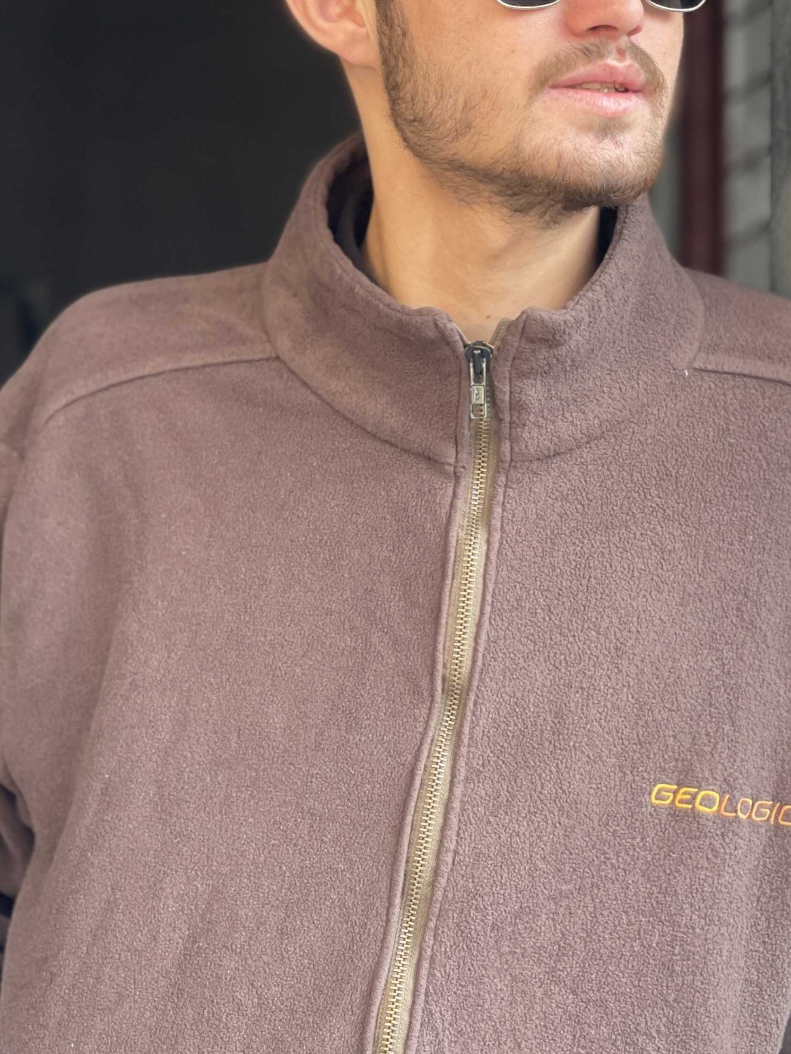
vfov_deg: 20.7
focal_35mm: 94
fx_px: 2863
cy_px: 257
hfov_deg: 15.7
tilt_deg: +1.1
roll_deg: -0.1
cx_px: 323
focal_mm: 6
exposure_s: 1/122
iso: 40
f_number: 2
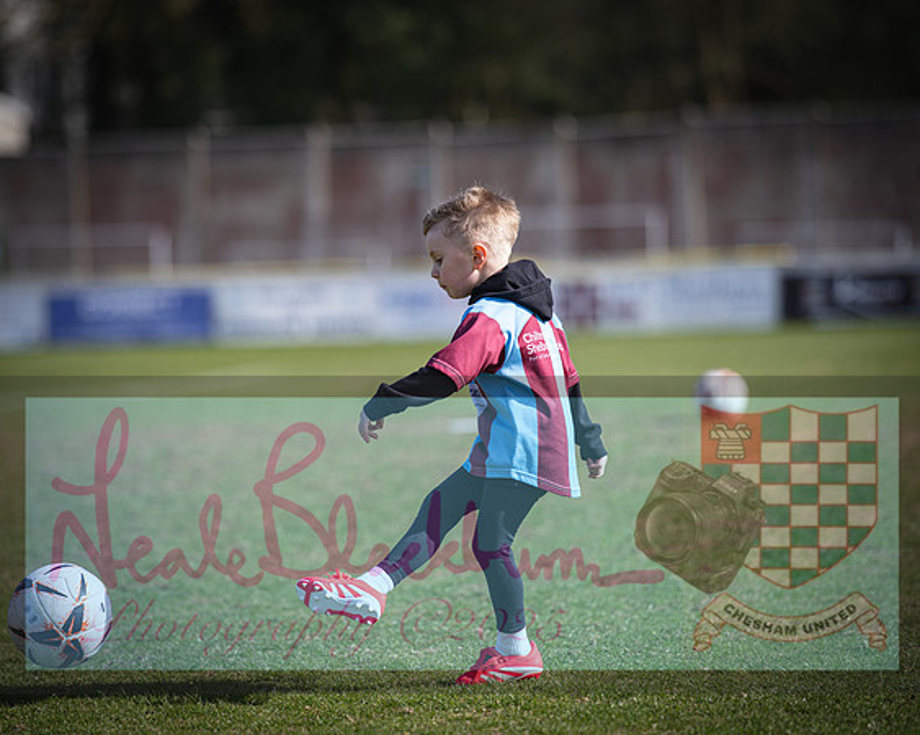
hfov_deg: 12.7
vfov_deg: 10.2
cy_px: 368
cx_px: 430
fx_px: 4138
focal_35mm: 152
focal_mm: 135
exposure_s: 1/1250
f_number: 2
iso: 32
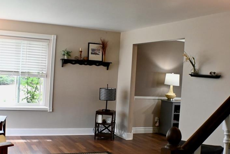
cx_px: 109
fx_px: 390
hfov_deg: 32.9
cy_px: 93
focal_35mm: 61
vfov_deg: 22.2
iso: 900
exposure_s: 1/125
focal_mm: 18.5
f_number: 3.8
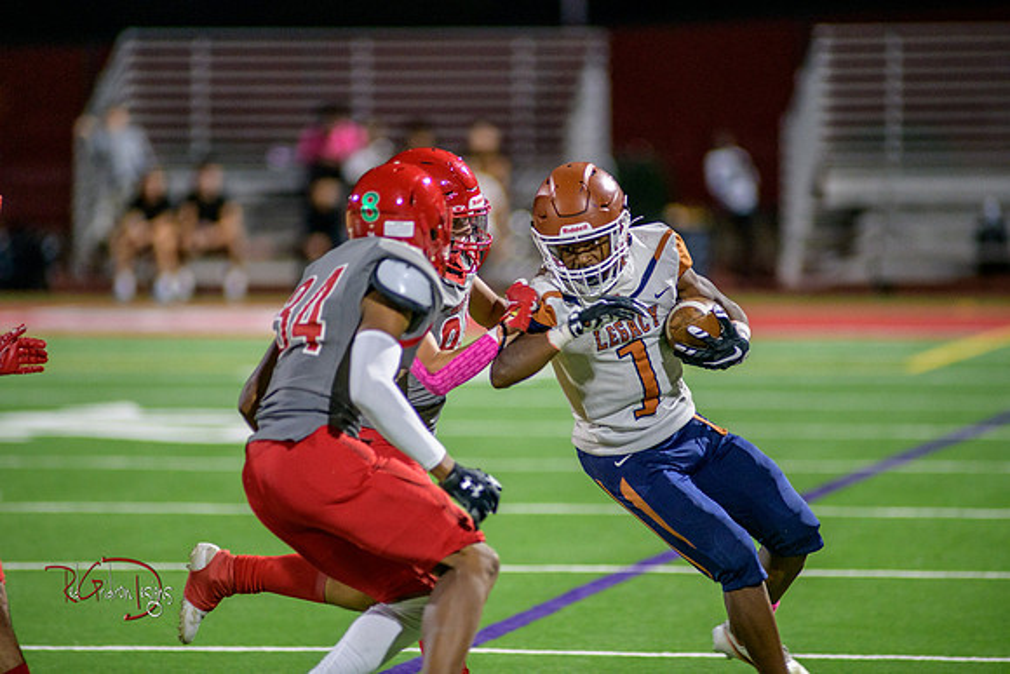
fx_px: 8418
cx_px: 505
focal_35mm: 300
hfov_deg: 6.9
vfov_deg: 4.6
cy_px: 337
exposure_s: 1/500
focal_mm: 300
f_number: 2.8
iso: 2000
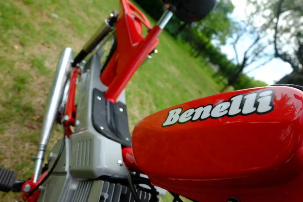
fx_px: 202
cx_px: 152
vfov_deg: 53.2
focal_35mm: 24
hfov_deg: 73.7
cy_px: 101
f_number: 4
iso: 800
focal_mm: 16
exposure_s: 1/1000
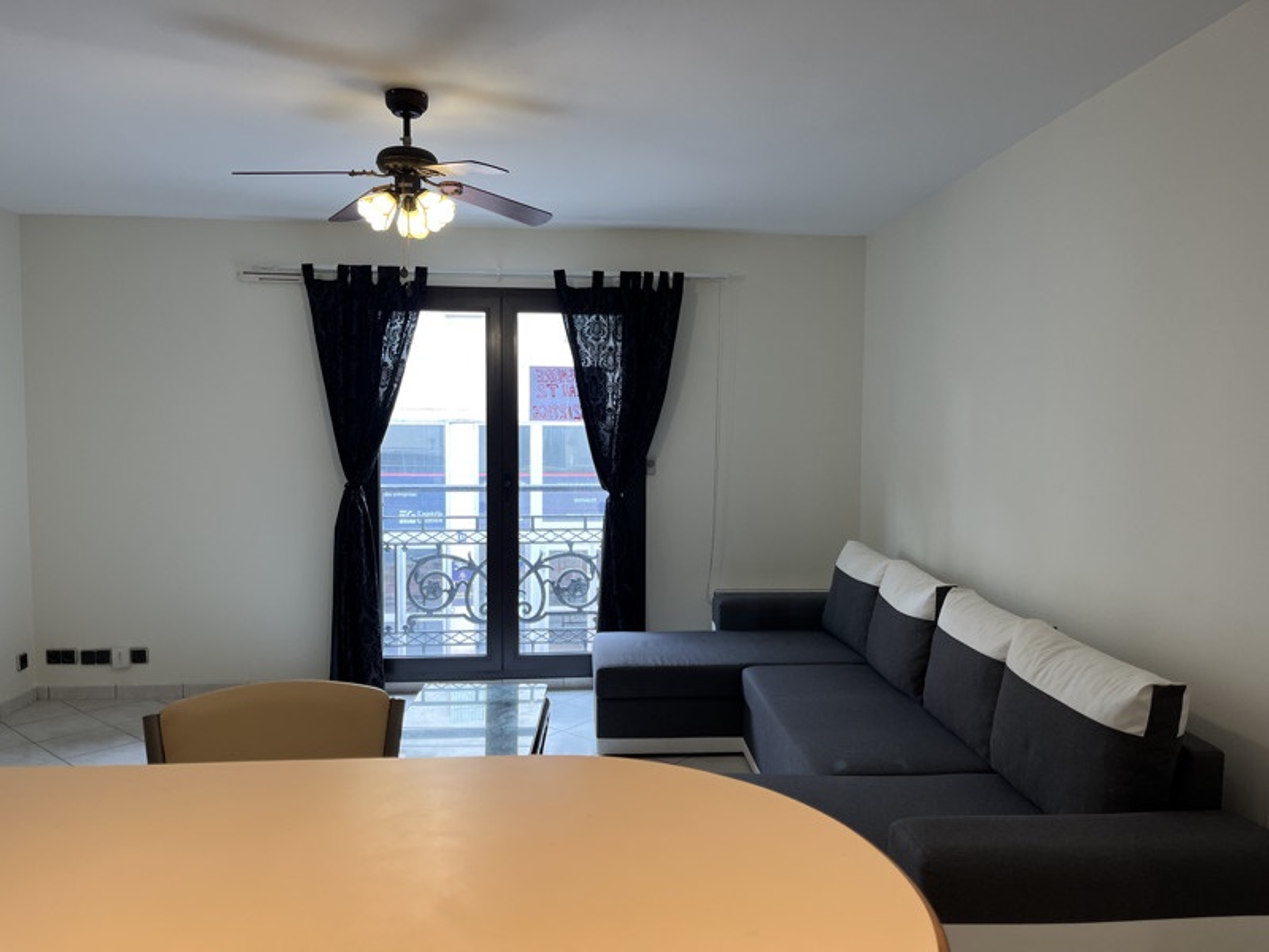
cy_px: 476
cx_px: 634
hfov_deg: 67.3
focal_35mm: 26
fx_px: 953
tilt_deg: -3.0
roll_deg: -0.3
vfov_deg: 53.1
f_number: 1.6
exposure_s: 1/100
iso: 64
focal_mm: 5.1
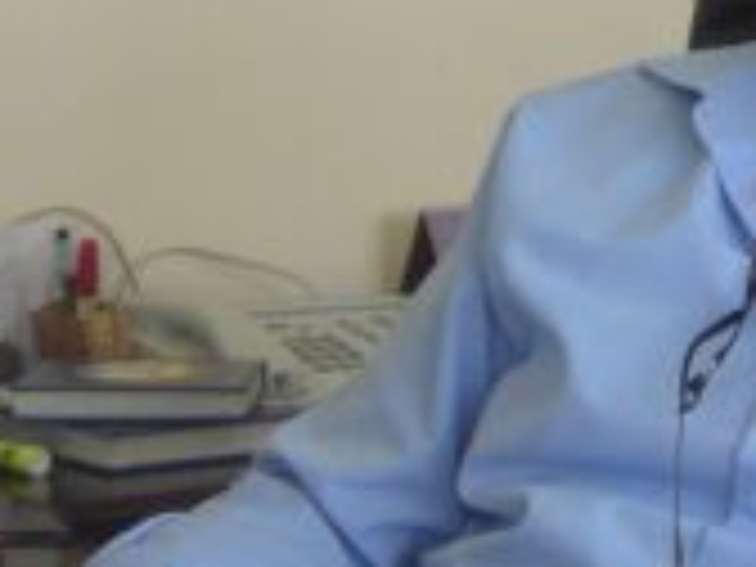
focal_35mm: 157
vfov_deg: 9.4
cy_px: 40
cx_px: 832
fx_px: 3429
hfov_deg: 12.4
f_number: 3.3
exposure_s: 1/125
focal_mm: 9
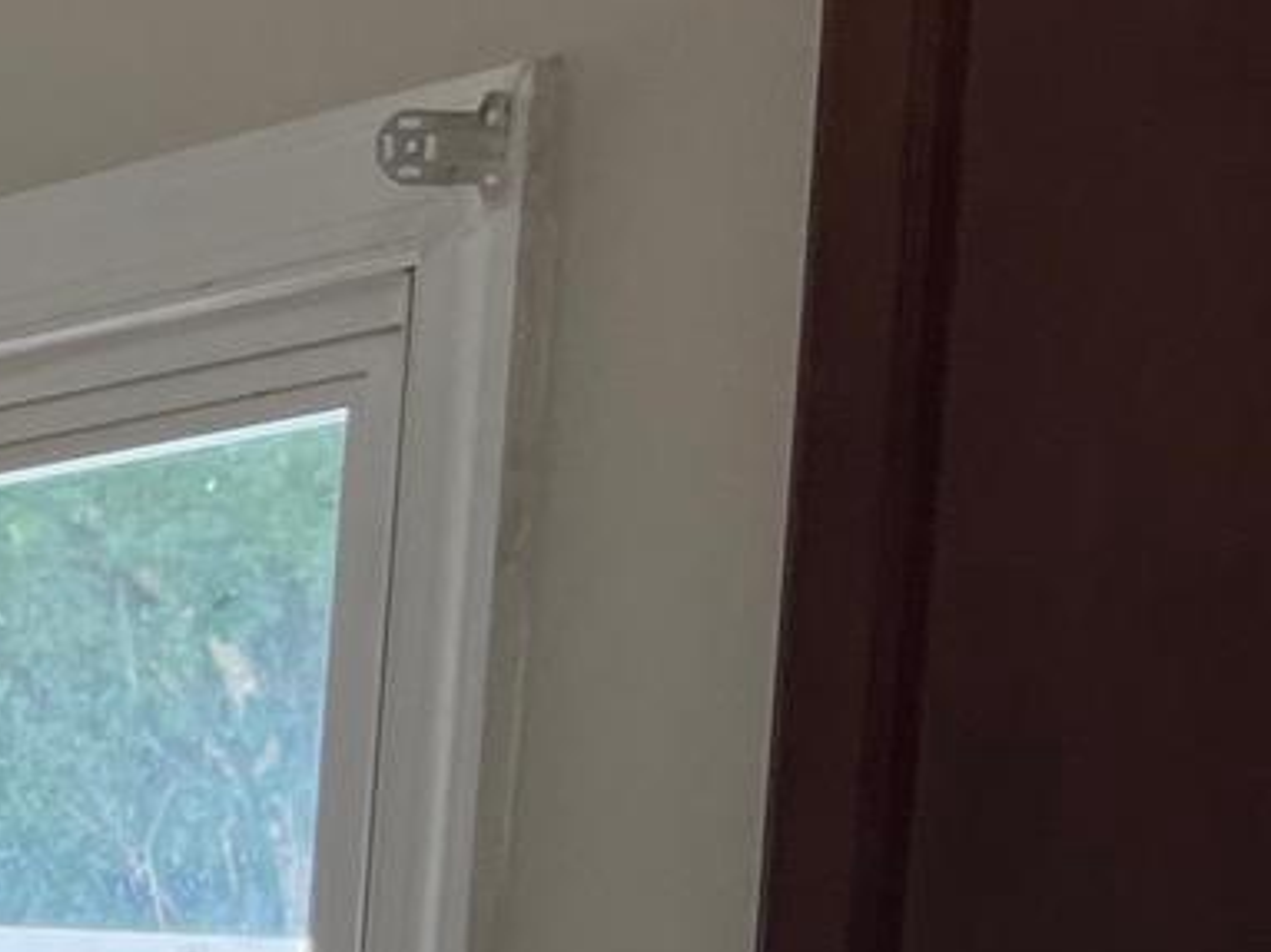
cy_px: 1612
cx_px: -2124
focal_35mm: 139
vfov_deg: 10.2
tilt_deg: -4.4
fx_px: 5102
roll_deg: -0.7
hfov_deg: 11.0
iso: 50
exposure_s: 1/124
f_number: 1.6
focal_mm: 5.1
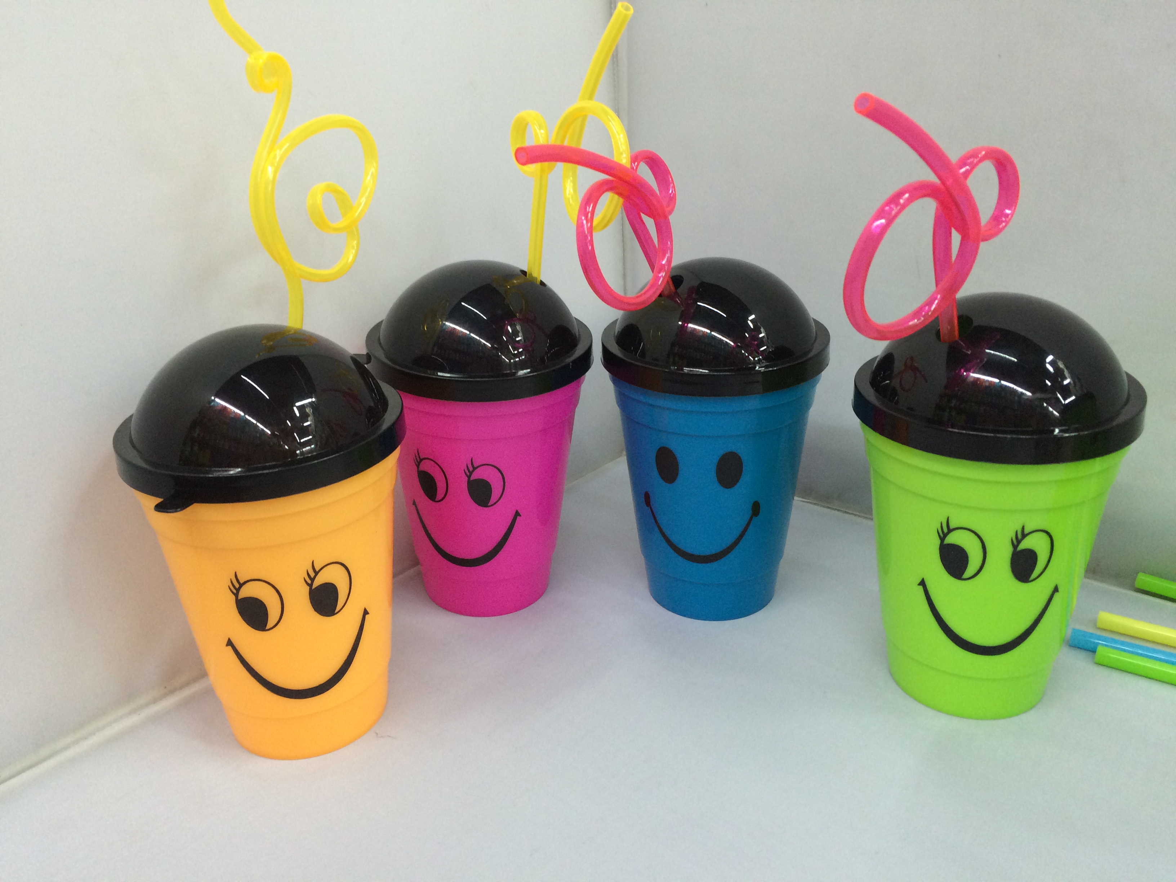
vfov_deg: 48.2
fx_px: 985
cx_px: 588
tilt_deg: -24.1
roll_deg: +2.1
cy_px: 441
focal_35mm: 29
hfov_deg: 61.7
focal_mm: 4.15
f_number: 2.2
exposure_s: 1/33
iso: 200
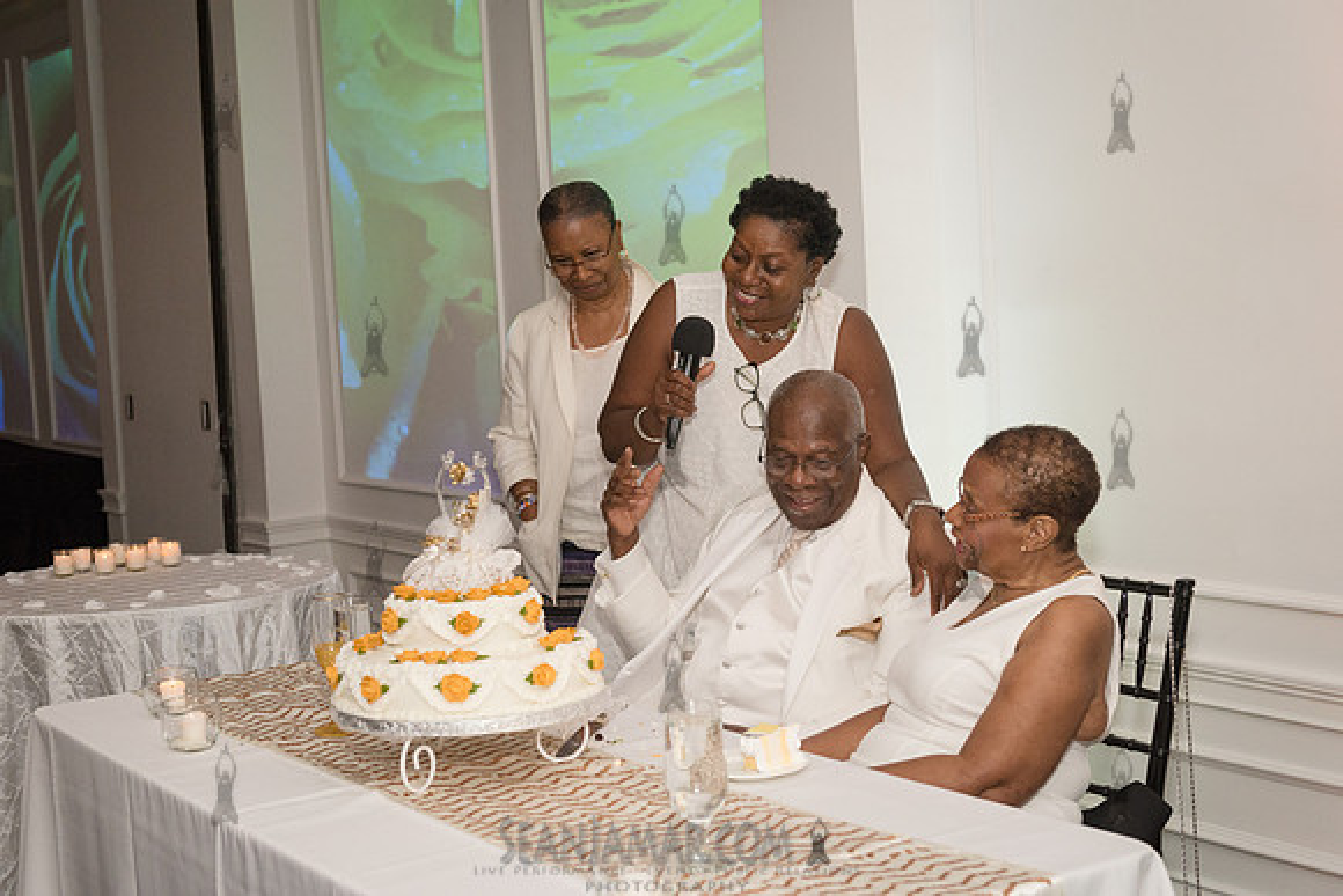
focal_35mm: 52
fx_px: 1940
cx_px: 672
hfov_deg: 38.2
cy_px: 448
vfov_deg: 26.0
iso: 2500
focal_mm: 52
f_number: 4.5
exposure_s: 1/400
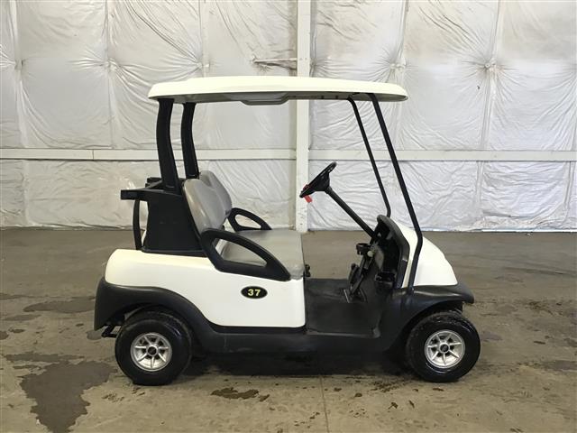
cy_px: 216
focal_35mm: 31
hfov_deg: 58.4
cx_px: 288
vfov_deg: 45.4
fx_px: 517
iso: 50
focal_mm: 3.3
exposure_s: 1/30
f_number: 2.4
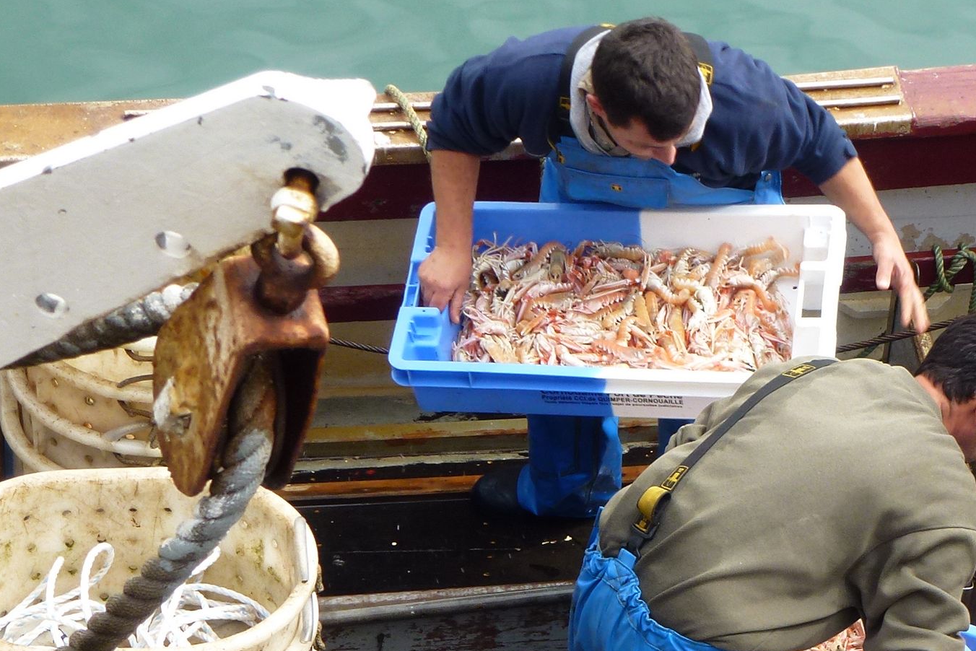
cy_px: 447
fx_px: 3417
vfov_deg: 10.9
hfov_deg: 16.2
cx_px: 769
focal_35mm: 126
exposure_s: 1/250
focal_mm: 10.9
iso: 100
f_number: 4.5
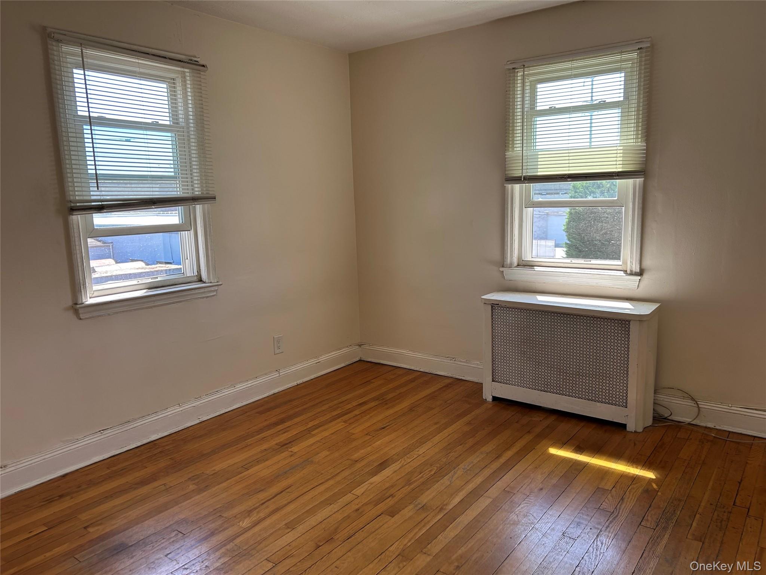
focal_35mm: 26
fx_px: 575
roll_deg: +2.8
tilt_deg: -6.1
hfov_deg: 67.3
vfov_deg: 53.1
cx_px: 383
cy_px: 288
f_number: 1.5
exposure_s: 1/208
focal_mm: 5.7
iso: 50
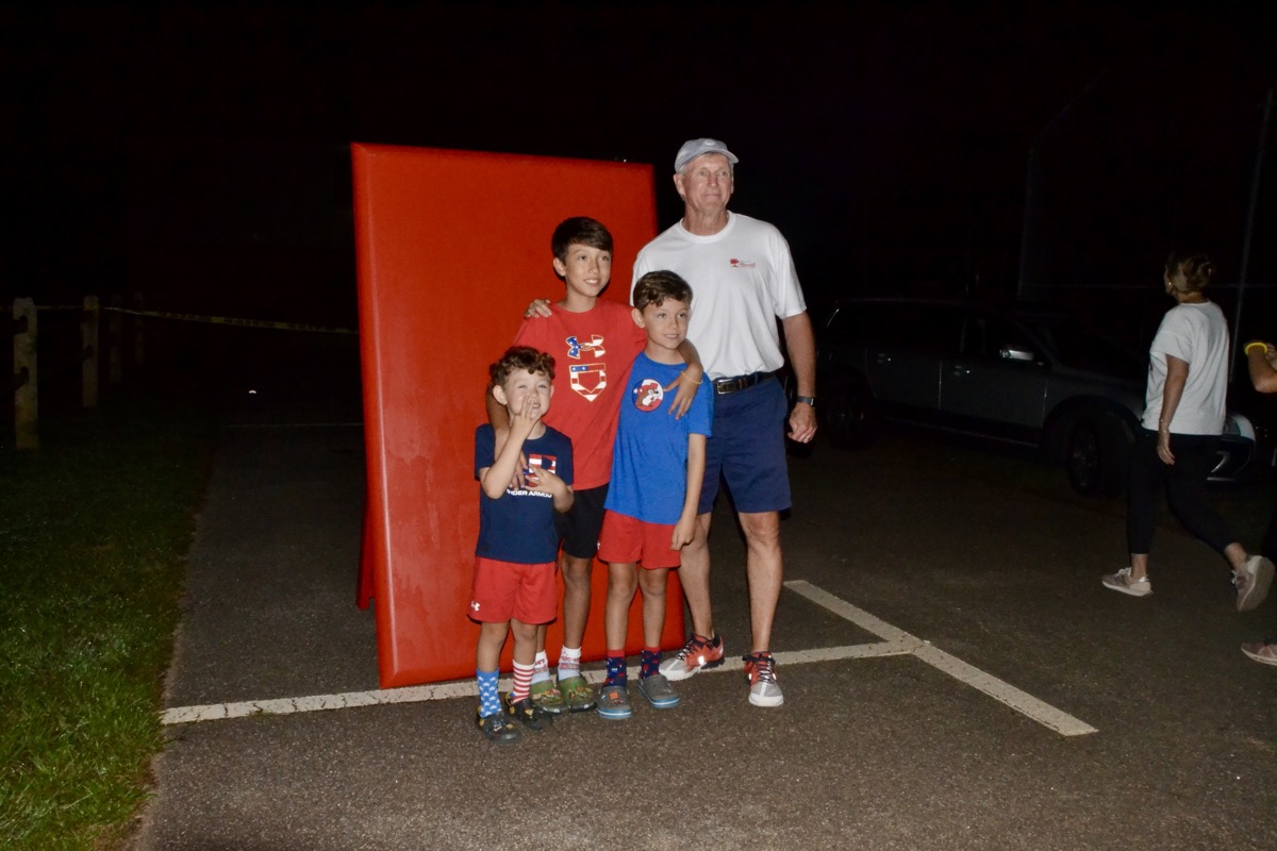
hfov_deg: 67.4
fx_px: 958
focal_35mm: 27
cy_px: 426
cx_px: 638
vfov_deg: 47.9
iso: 3200
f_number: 20
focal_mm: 18
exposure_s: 1/60
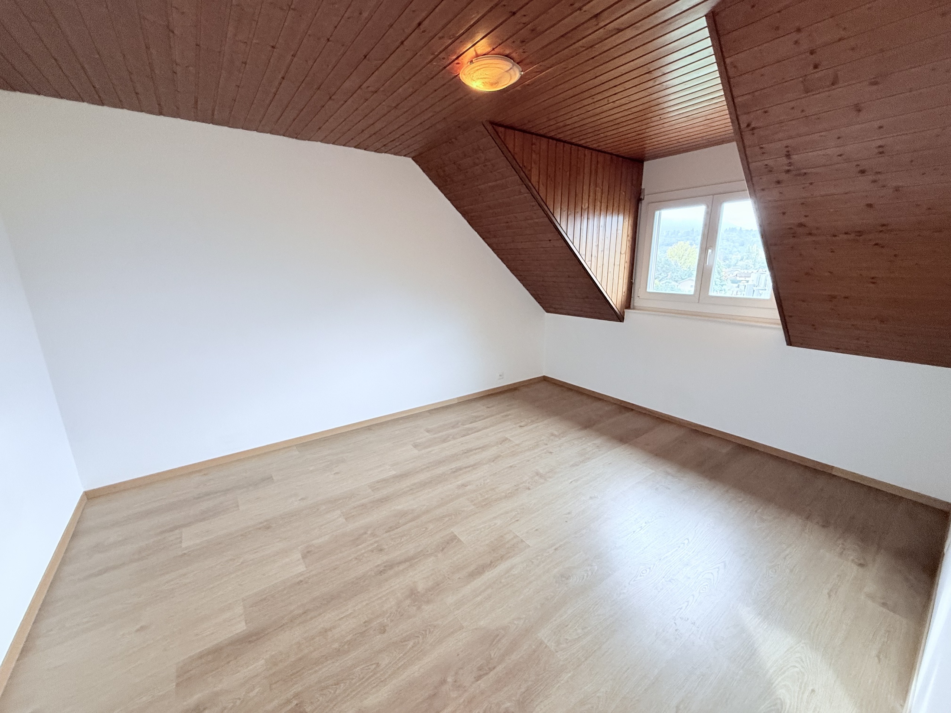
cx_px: 476
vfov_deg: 85.7
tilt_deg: -14.5
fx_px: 385
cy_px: 356
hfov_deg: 102.1
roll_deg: +0.2
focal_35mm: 14
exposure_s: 1/50
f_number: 2.2
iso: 320
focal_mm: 2.22
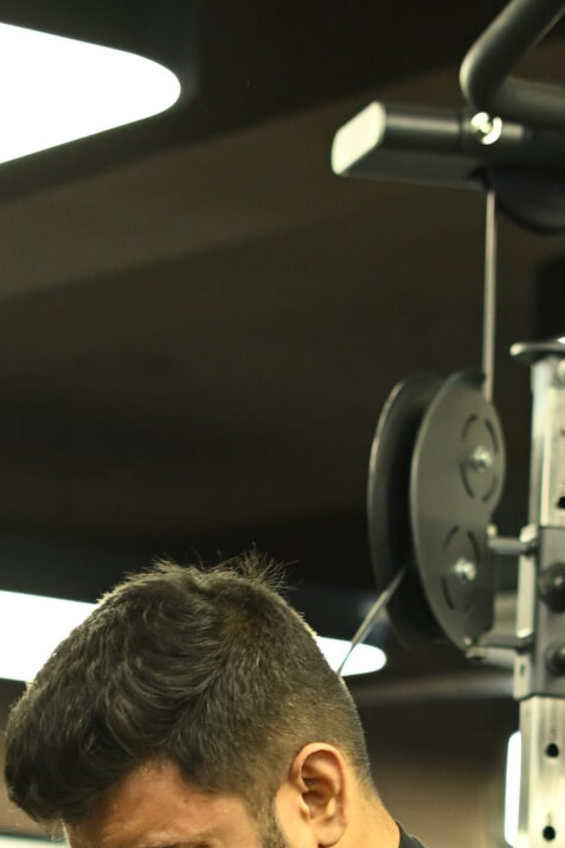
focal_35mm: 179
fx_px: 4212
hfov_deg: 7.6
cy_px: 1024
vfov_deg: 11.3
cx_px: -11
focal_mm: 50
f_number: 2.8
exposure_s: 1/125
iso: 1600
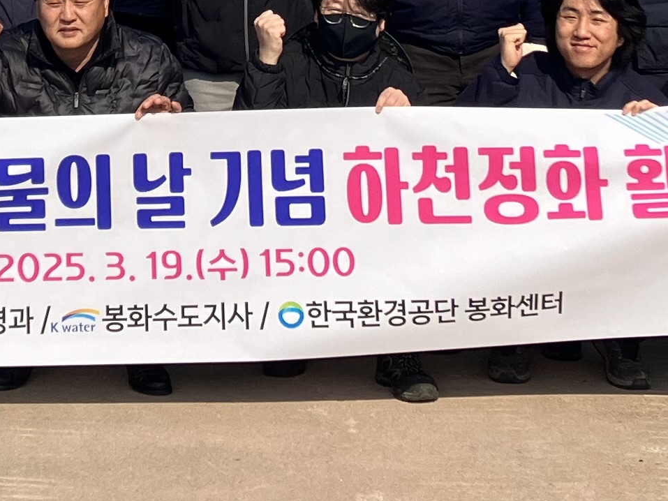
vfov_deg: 11.7
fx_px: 2277
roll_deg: -0.8
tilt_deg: +3.2
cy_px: -357
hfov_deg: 16.5
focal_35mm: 118
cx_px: 87
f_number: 1.8
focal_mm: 3.99
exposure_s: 1/2703
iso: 32
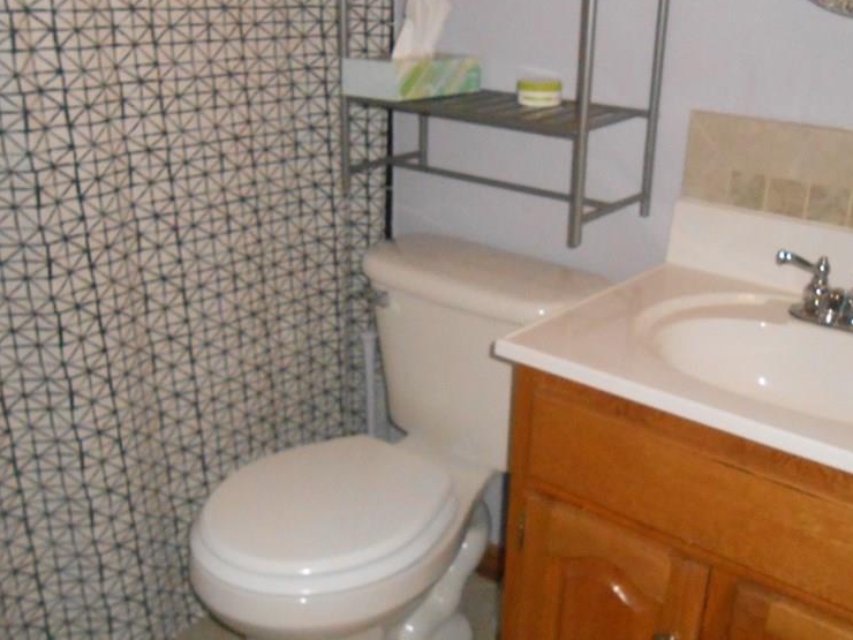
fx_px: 887
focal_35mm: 36
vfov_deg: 39.6
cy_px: 336
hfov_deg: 51.3
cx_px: 441
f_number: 11.5
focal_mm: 4.6
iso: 1000
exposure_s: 1/25
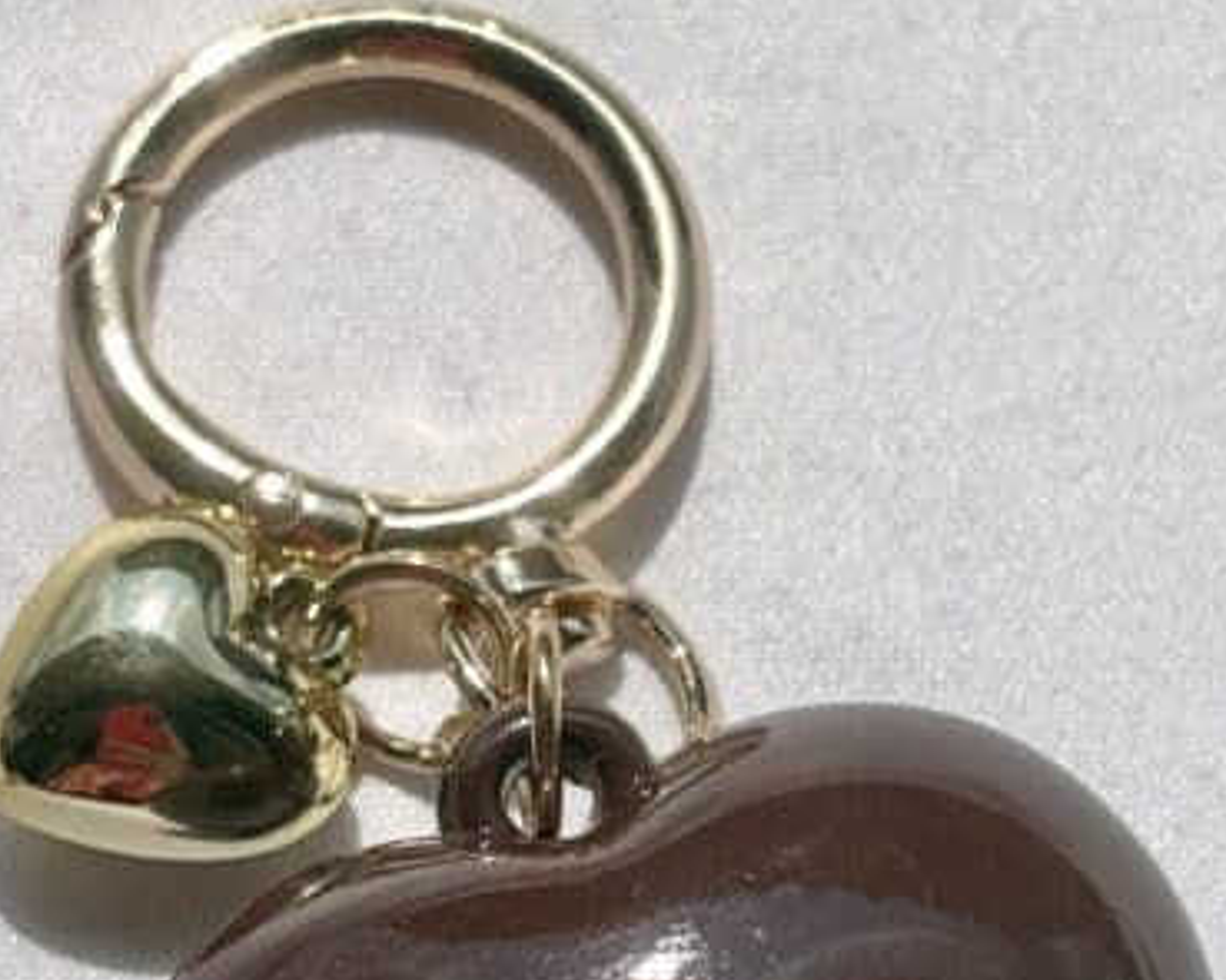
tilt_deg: -65.0
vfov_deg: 10.9
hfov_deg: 13.7
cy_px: 897
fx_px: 5115
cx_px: 601
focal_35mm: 141
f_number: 1.6
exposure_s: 1/12048
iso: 25
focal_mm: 5.96
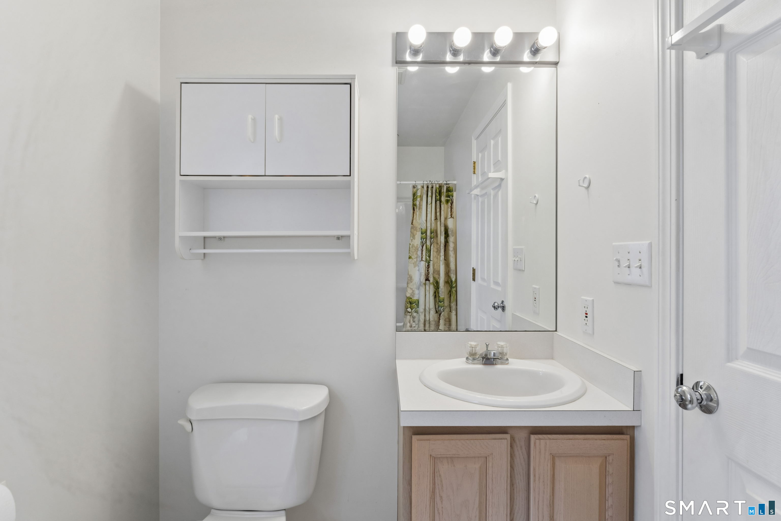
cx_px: 390
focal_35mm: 18
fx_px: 382
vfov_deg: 68.6
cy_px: 260
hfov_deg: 91.3
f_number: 13
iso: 400
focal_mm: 17.6
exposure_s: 1/25
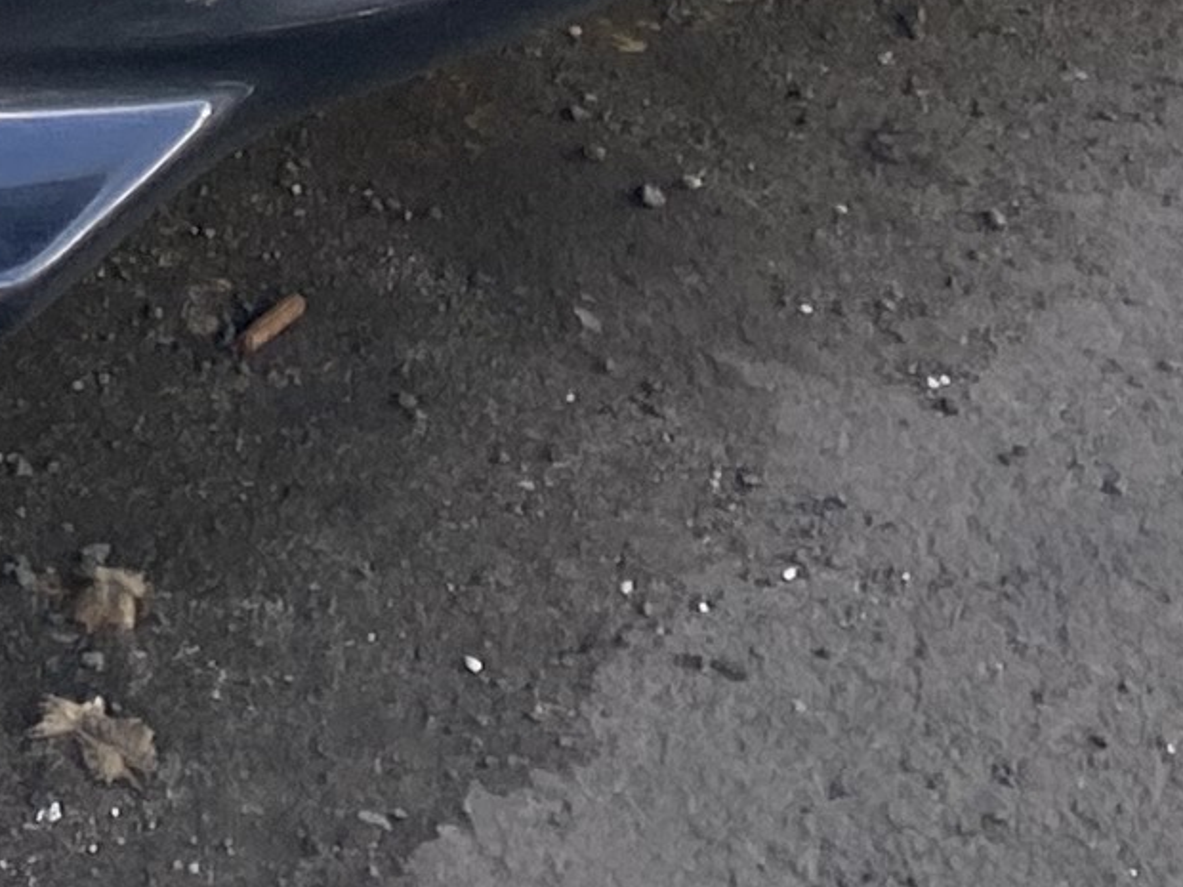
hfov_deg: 10.6
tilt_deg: -18.1
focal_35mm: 169
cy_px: -1902
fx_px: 5776
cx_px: -1250
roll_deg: -0.3
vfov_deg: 7.5
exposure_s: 1/352
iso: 32
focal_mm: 4.25
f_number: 1.8
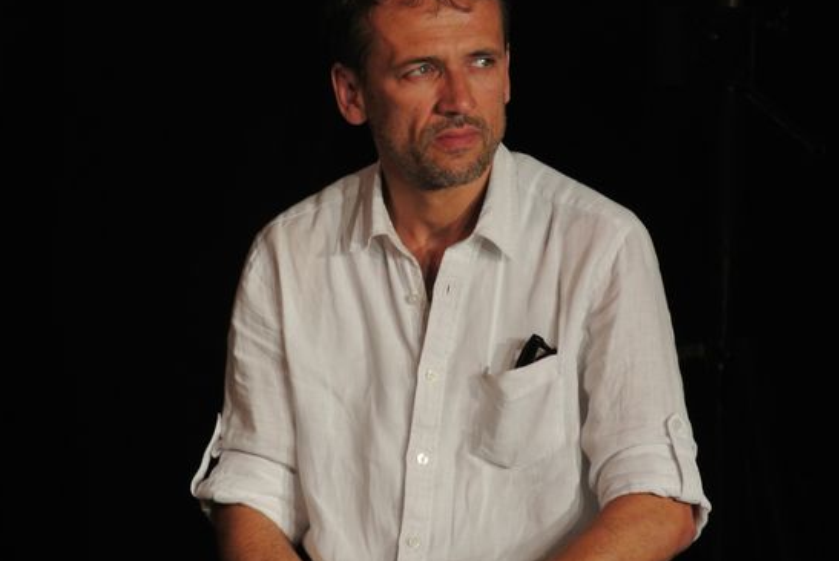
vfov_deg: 3.2
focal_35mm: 434
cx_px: 371
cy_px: 294
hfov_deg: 4.7
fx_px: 10125
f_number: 5.6
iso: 400
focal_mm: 110
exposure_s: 1/80
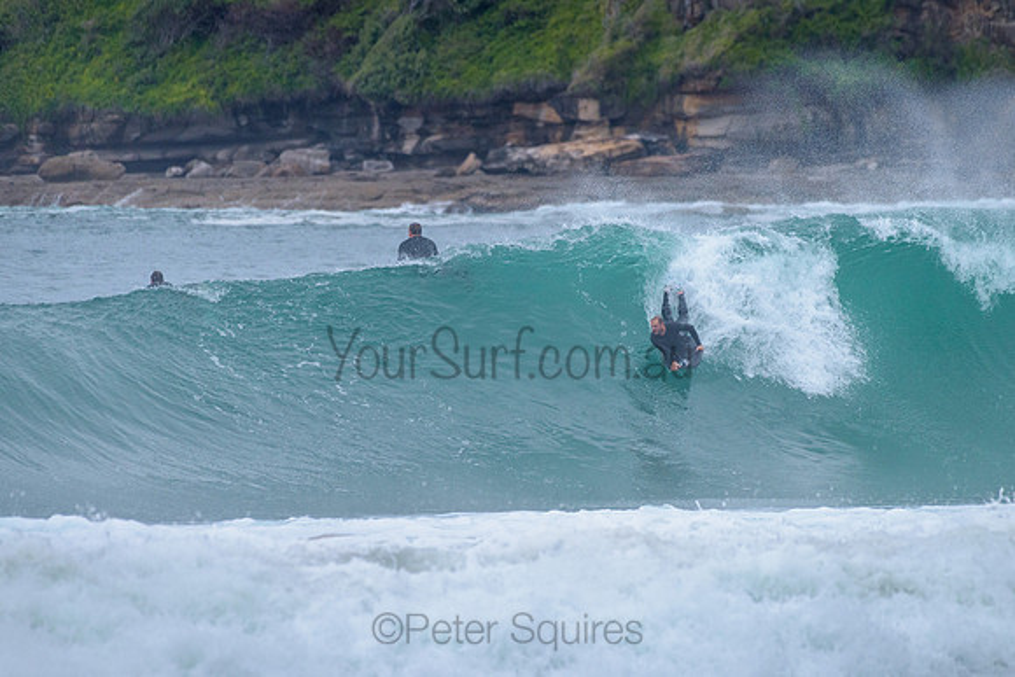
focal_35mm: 613
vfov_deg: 2.2
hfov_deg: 3.4
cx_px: 503
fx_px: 17289
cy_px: 337
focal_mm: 500
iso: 560
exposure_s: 1/2000
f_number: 5.6
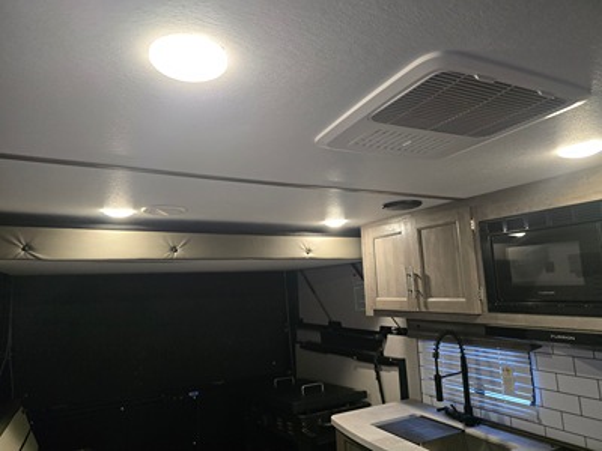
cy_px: 226
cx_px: 301
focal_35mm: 23
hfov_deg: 73.9
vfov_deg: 58.9
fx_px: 400
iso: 800
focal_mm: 6.3
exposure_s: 1/120
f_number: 1.7
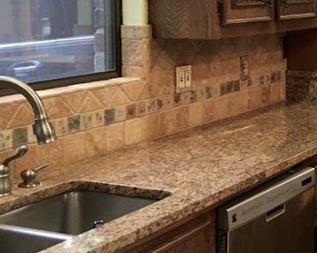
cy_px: 36
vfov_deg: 18.7
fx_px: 760
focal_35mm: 81
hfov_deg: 22.4
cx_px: 339
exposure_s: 1/30
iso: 100
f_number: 2.2
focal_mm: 4.15
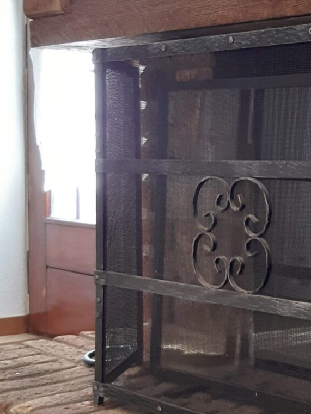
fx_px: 838
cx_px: 333
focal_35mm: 70
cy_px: 233
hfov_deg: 20.2
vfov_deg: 27.7
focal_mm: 3.92
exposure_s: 1/33
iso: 250
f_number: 1.7
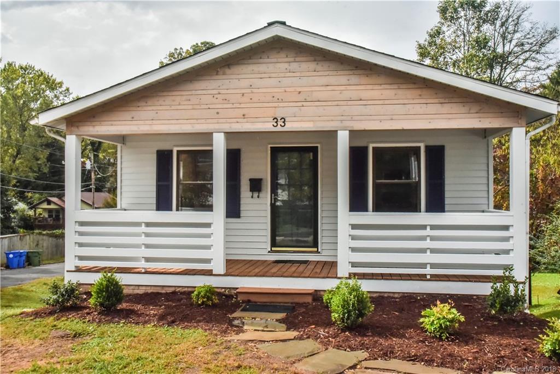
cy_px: 187
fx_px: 482
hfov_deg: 60.3
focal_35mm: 31
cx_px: 280
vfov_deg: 42.3
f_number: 22
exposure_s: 1/640
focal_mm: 31
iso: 4000
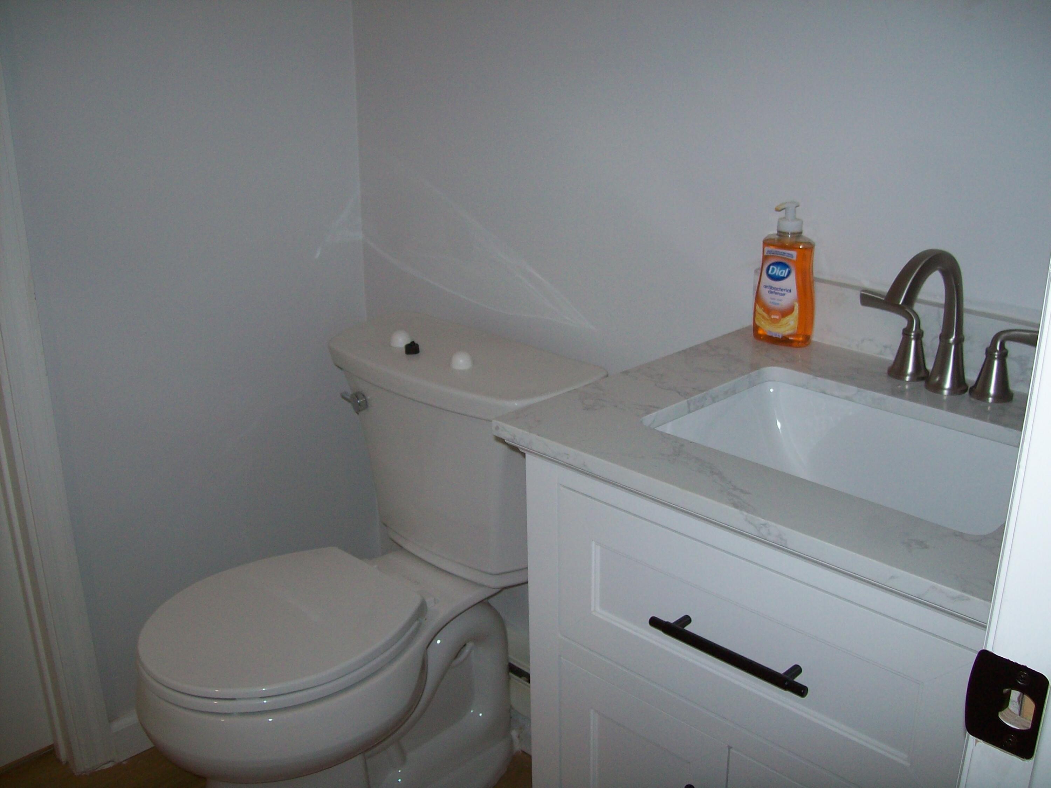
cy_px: 394
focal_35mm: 36
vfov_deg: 39.7
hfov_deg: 51.4
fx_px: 1093
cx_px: 526
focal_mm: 6
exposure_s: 1/64
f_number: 2.7
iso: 80
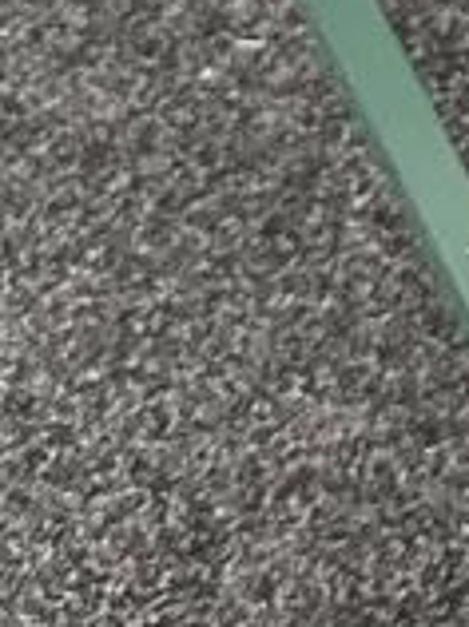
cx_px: 1196
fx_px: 2826
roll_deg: +0.4
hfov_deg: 8.5
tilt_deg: -44.2
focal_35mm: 156
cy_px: -595
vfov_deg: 11.5
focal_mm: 6.86
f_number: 1.78
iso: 320
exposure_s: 1/50
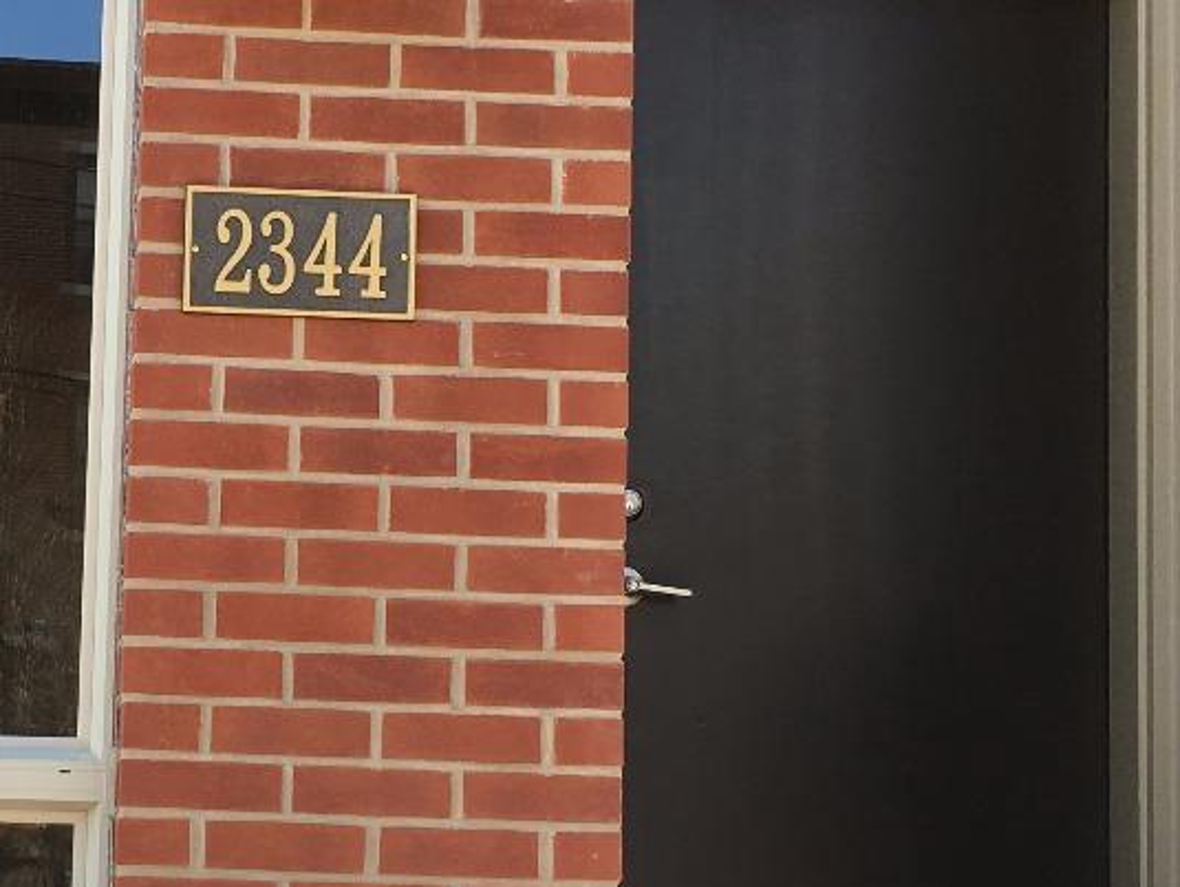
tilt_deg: +5.6
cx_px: 124
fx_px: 2661
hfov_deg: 24.3
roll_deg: -2.3
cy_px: 521
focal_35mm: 78
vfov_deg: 18.9
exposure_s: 1/281
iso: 25
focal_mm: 4.15
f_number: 2.2
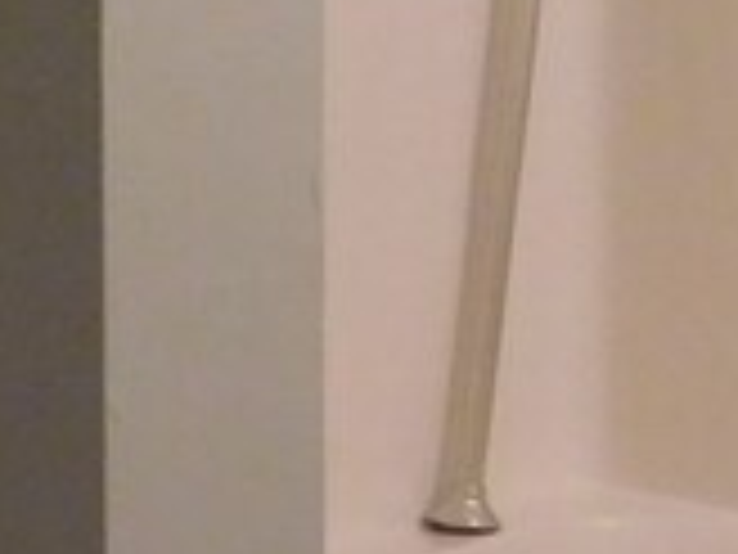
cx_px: 927
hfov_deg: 10.8
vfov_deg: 8.3
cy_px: 387
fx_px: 3816
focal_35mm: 179
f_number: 3
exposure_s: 1/30
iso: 320
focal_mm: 4
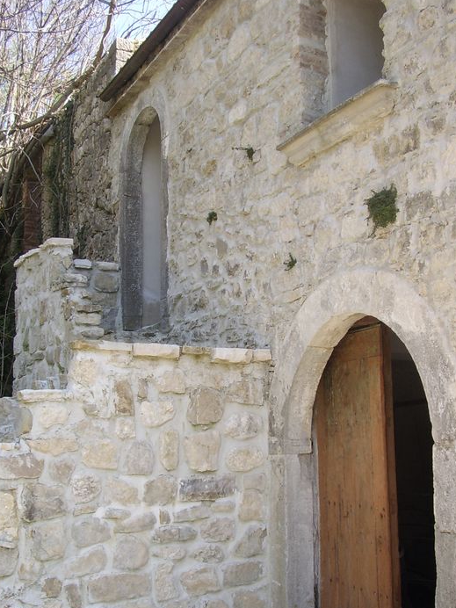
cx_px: 201
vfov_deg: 50.1
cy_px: 328
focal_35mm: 37
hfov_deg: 38.6
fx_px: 650
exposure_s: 1/136
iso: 71
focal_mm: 5.8
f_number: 4.1
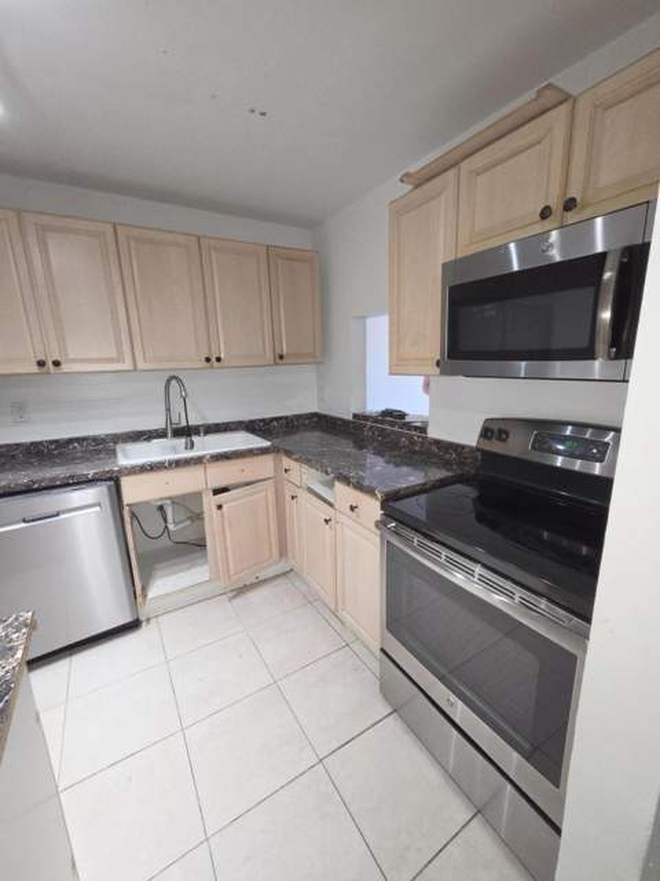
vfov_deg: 106.2
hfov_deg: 89.9
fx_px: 330
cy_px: 440
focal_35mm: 13
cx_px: 330
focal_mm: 2.2
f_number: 2.2
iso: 320
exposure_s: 1/40
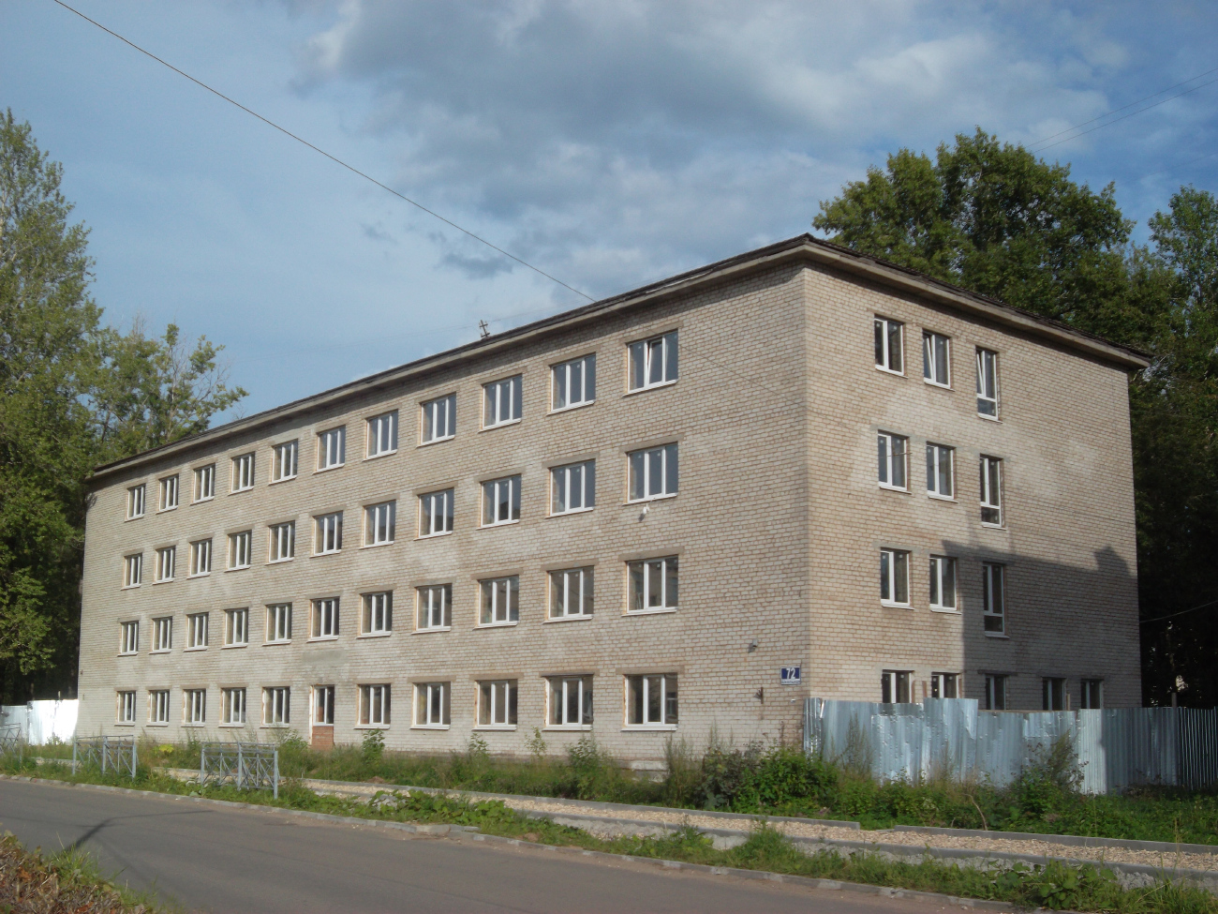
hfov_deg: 42.9
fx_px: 1548
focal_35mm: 44
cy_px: 457
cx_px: 609
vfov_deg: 32.9
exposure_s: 1/800
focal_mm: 7.8
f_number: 4.5
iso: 80
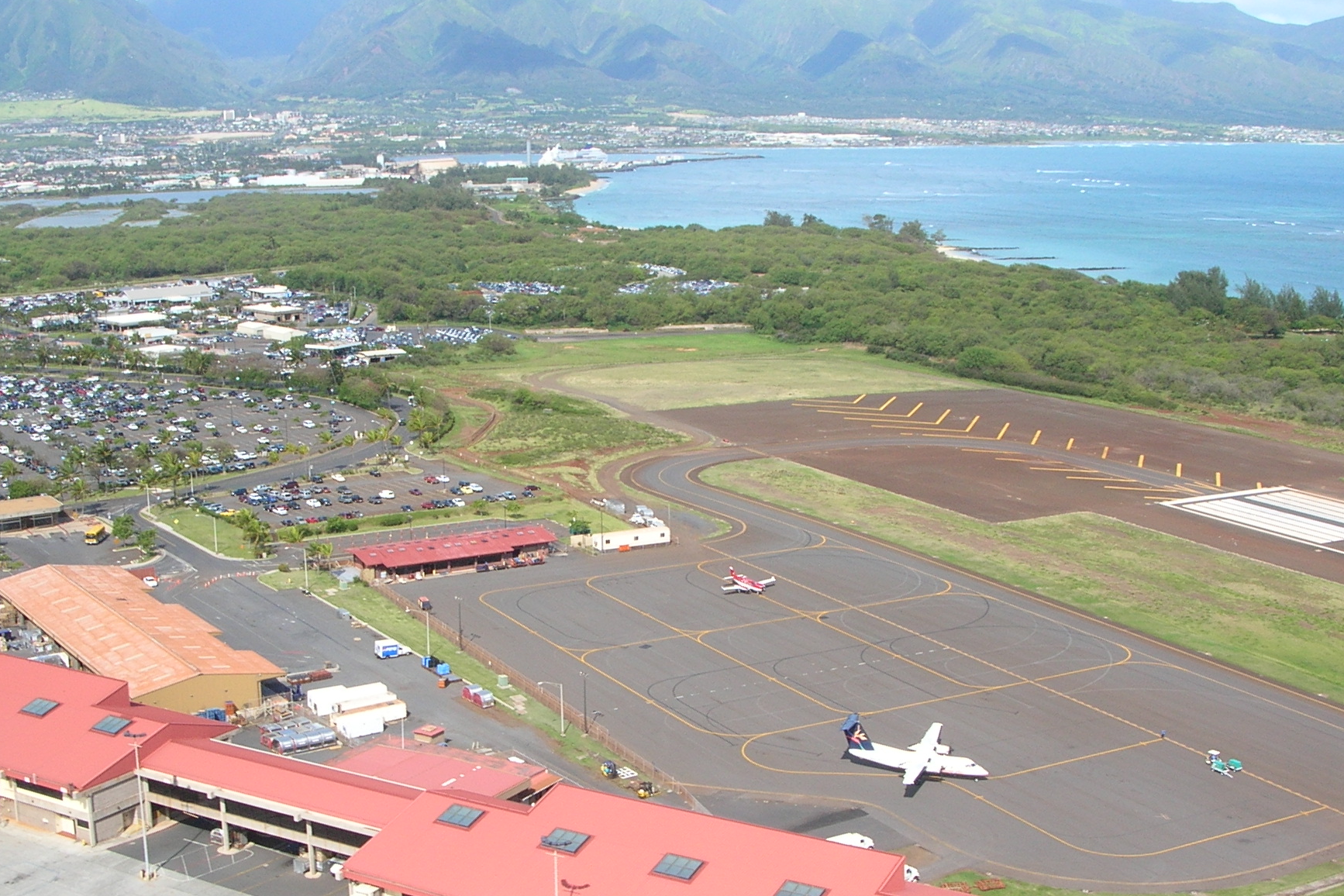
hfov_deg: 41.1
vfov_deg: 28.0
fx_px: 1792
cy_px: 574
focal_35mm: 48
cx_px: 656
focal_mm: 5.8
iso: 50
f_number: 5.6
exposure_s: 1/182
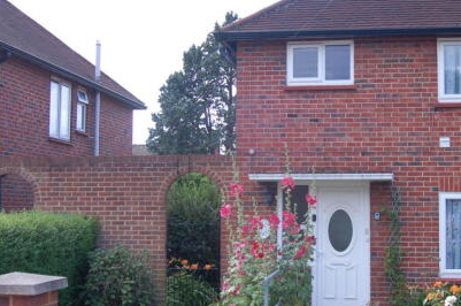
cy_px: 168
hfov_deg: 36.6
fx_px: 690
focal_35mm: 54
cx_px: 298
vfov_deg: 25.0
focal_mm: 22
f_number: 7.1
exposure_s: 1/160
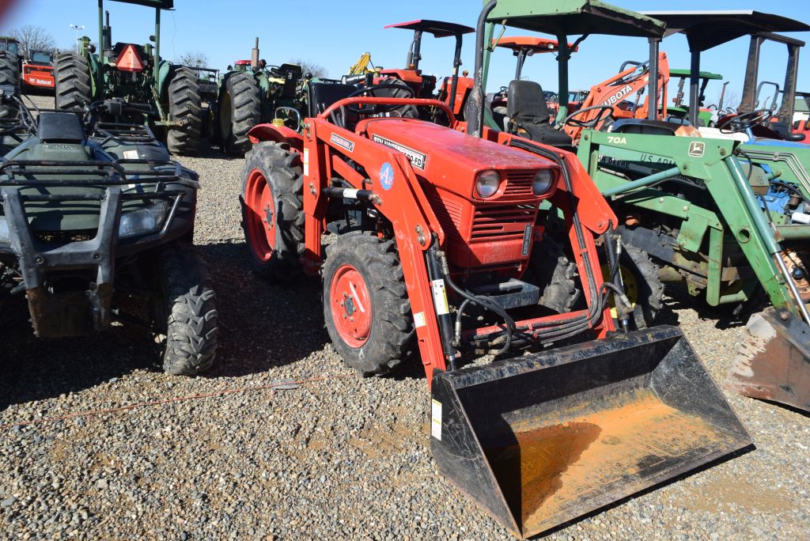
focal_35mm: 27
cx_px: 405
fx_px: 608
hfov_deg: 67.4
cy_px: 270
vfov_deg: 48.0
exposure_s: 1/400
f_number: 10
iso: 200
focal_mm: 18
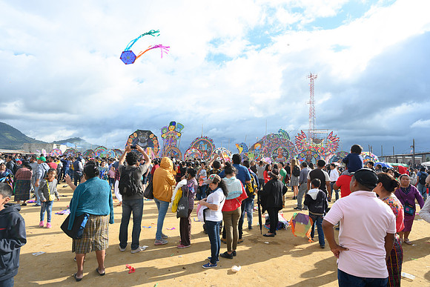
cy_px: 144
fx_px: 245
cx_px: 215
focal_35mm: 20
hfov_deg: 82.6
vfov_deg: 60.7
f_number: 7.1
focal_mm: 20.5
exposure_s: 1/250
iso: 160
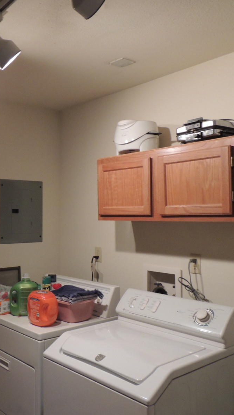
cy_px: 208
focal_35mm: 35
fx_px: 386
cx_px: 46
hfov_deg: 32.7
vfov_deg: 56.6
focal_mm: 4.3
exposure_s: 1/15
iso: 400
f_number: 3
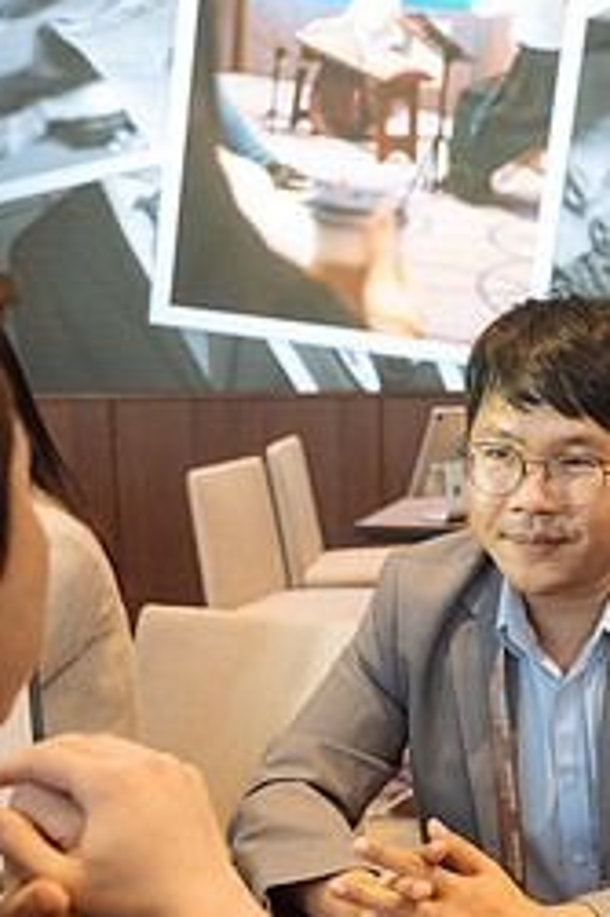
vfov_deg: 32.5
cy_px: 636
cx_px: 405
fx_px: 1552
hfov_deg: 22.1
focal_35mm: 61
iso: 1600
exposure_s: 1/250
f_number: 3.2
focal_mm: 22.7
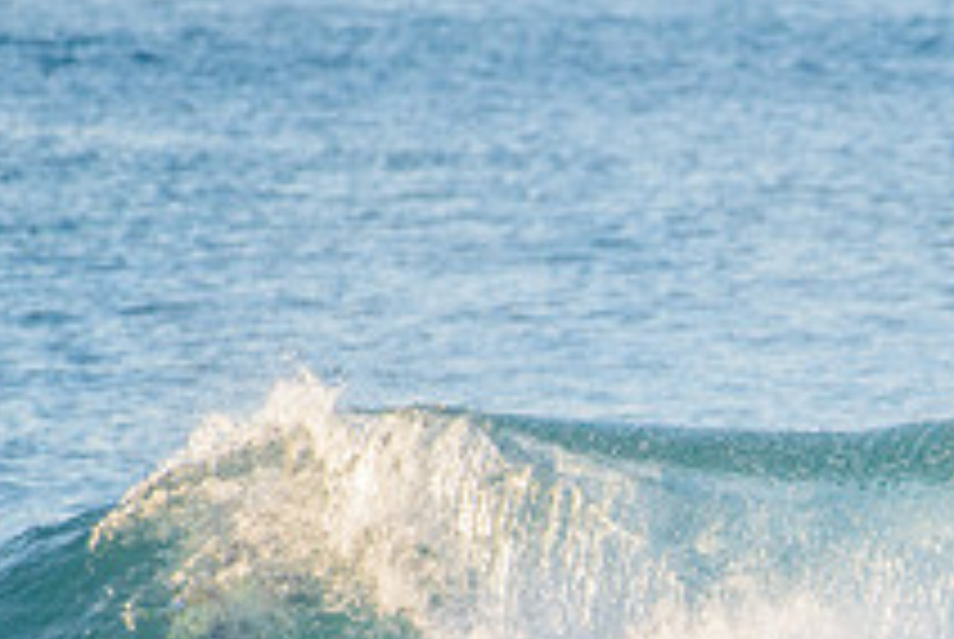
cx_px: 850
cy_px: 718
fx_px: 36222
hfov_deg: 1.5
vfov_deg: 1.0
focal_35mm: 1365
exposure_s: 1/1250
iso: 500
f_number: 5.6
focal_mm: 500
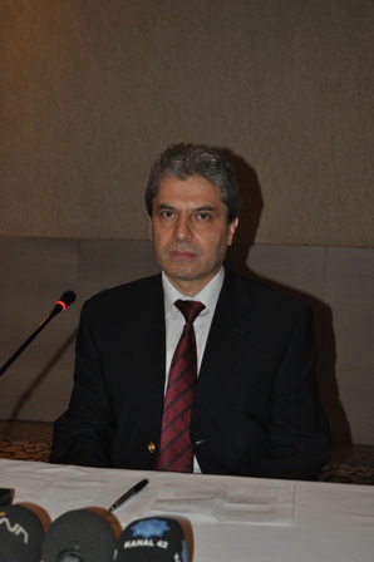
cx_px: 187
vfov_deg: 36.9
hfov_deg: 25.0
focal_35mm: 54
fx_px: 843
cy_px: 281
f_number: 5
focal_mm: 36
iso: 800
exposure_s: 1/60
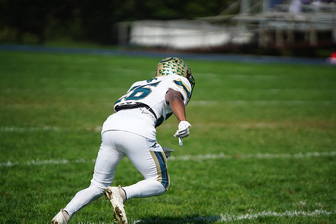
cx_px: 168
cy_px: 112
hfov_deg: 6.9
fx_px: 2801
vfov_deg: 4.6
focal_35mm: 300
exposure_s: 1/8000
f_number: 2.8
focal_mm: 300
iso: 400
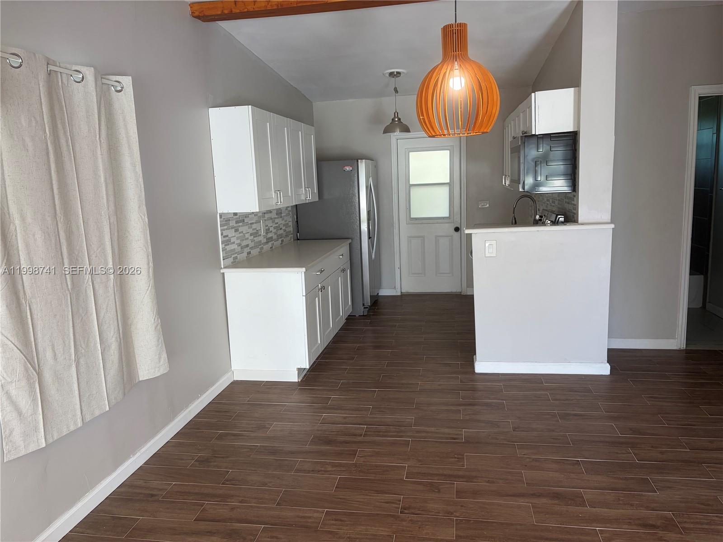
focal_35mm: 26
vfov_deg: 53.1
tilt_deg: -10.5
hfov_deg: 67.3
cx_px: 362
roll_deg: +2.7
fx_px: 543
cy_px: 271
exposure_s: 1/122
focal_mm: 5.96
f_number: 1.6
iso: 80
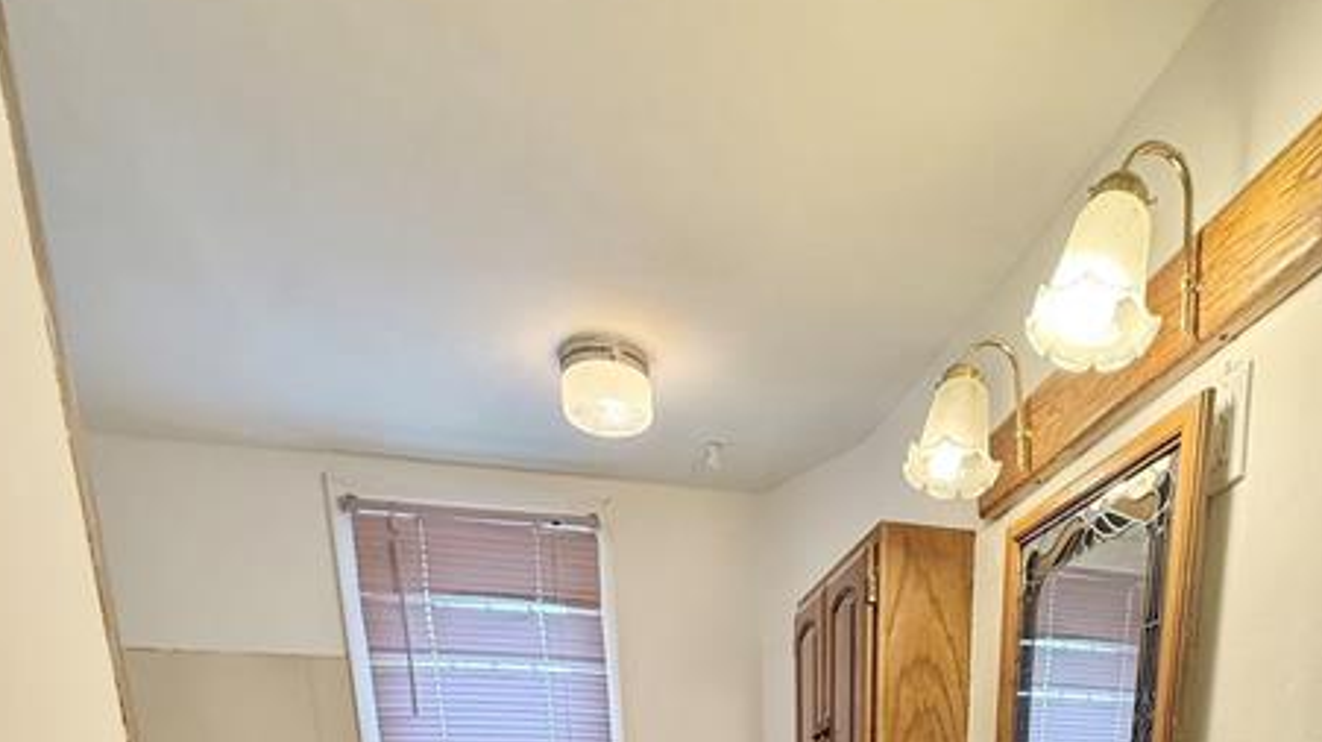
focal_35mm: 26
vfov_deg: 29.4
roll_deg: +1.8
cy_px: 1082
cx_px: 806
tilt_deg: -11.5
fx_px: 911
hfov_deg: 71.0
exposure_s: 1/60
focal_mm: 2.22
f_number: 2.2
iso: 250
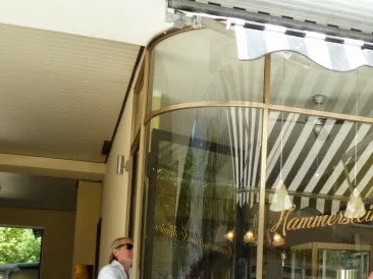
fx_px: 603
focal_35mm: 56
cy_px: 233
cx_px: 275
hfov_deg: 33.7
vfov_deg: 25.5
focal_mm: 5.3
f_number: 3.5
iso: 80
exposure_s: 1/100
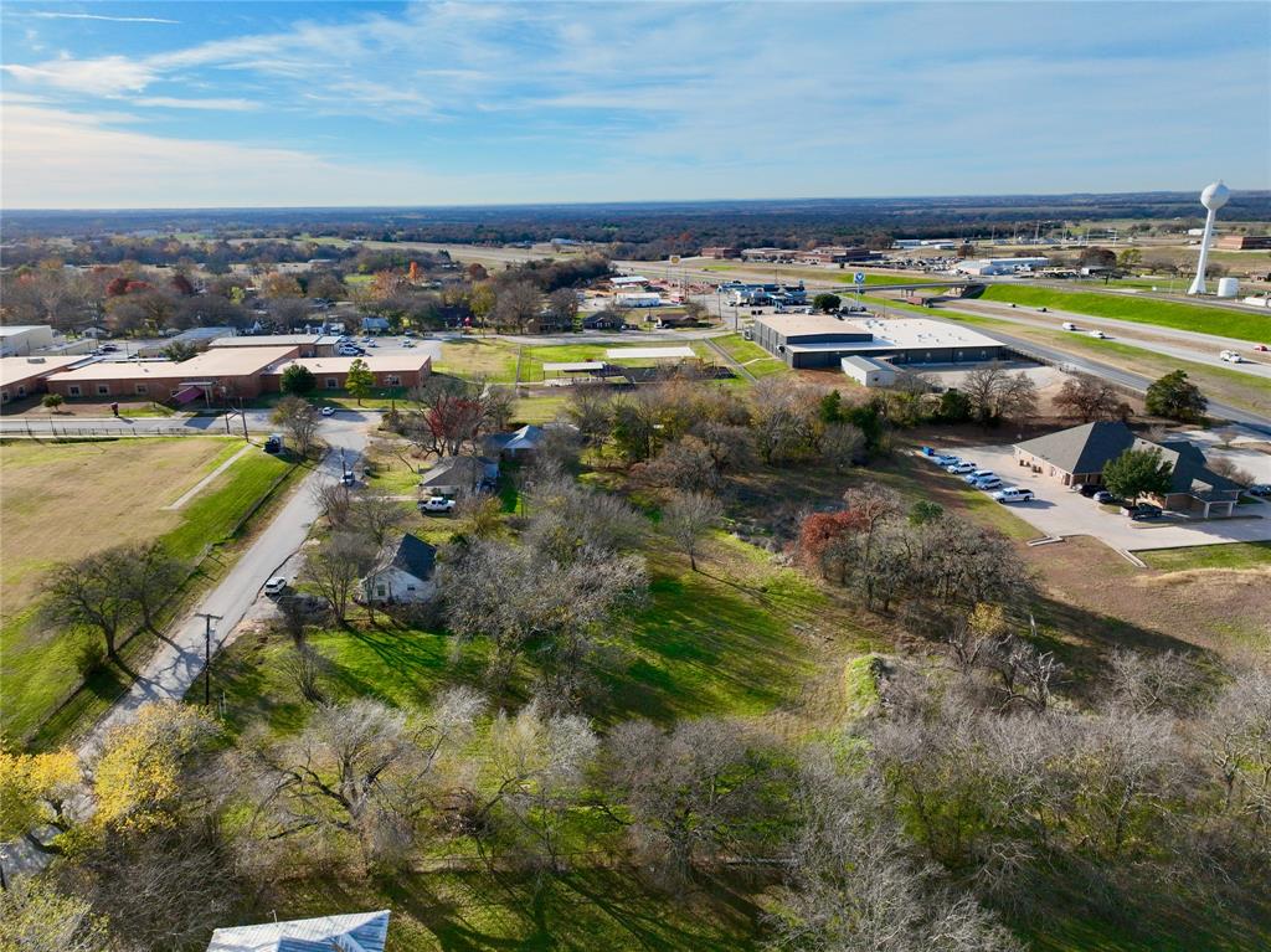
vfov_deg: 56.8
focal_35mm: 24
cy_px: 476
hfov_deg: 71.6
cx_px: 636
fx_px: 881
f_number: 2.8
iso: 230
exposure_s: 1/1000
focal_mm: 12.29
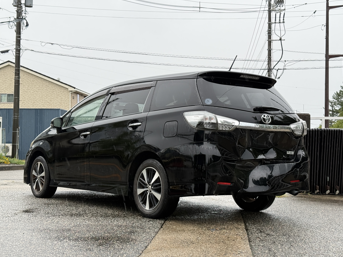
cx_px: 172
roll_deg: -0.2
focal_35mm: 50
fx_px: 495
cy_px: 130
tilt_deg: +1.8
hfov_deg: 38.2
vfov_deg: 29.1
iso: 100
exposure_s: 1/272
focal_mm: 6.76
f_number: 1.78
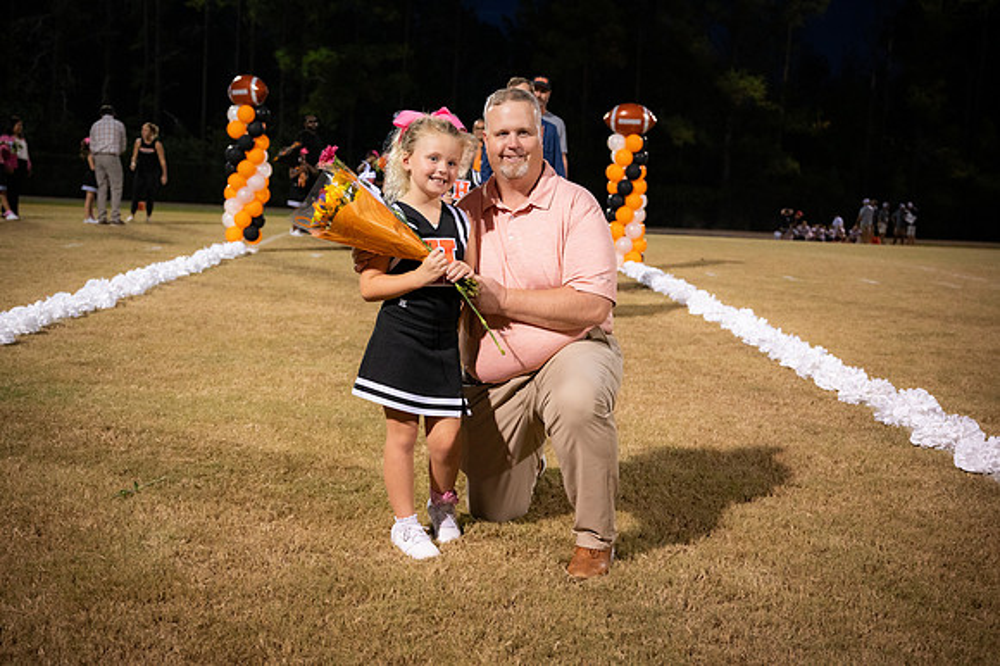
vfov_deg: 30.5
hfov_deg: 44.5
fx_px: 1221
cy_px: 333
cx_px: 500
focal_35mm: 44
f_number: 4
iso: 3200
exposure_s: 1/250
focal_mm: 44
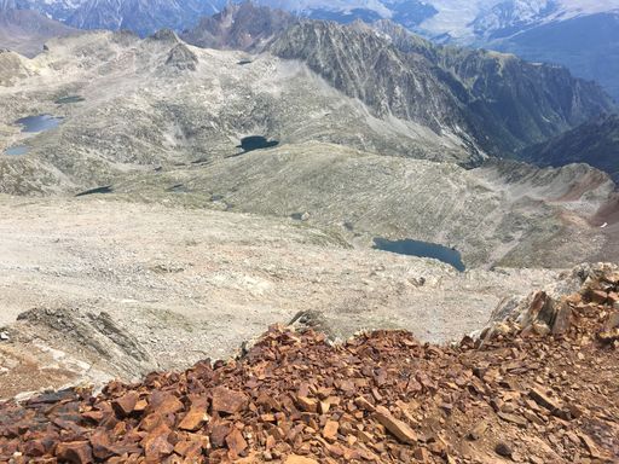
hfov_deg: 61.7
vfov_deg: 48.2
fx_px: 519
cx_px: 310
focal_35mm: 29
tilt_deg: -28.5
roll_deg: -0.5
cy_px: 232
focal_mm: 4.15
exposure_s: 1/1221
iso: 25
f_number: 2.2
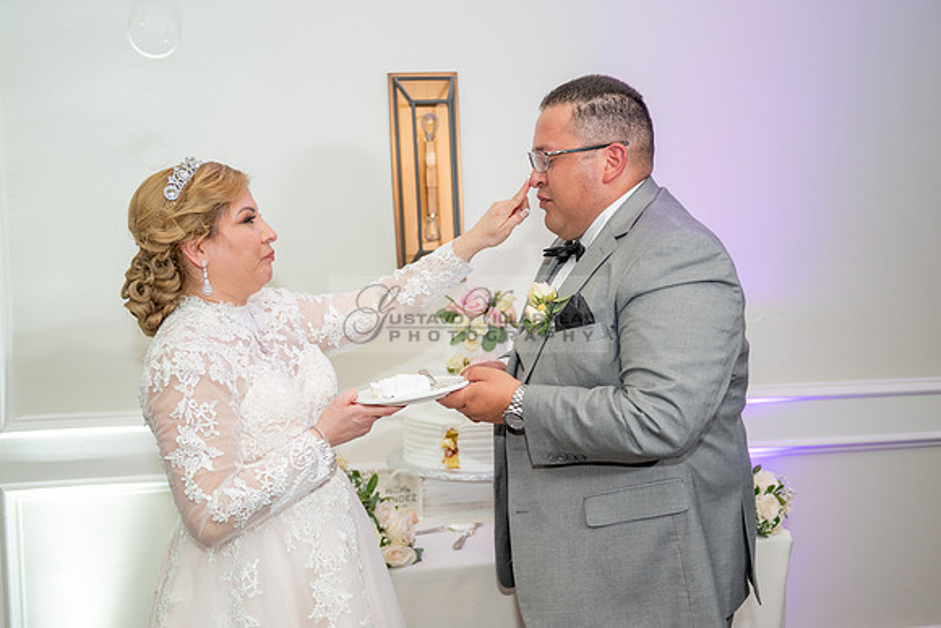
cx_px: 470
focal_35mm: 40
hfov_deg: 48.1
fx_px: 1054
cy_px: 352
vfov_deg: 33.1
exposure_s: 1/100
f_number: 2.8
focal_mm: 36
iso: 800
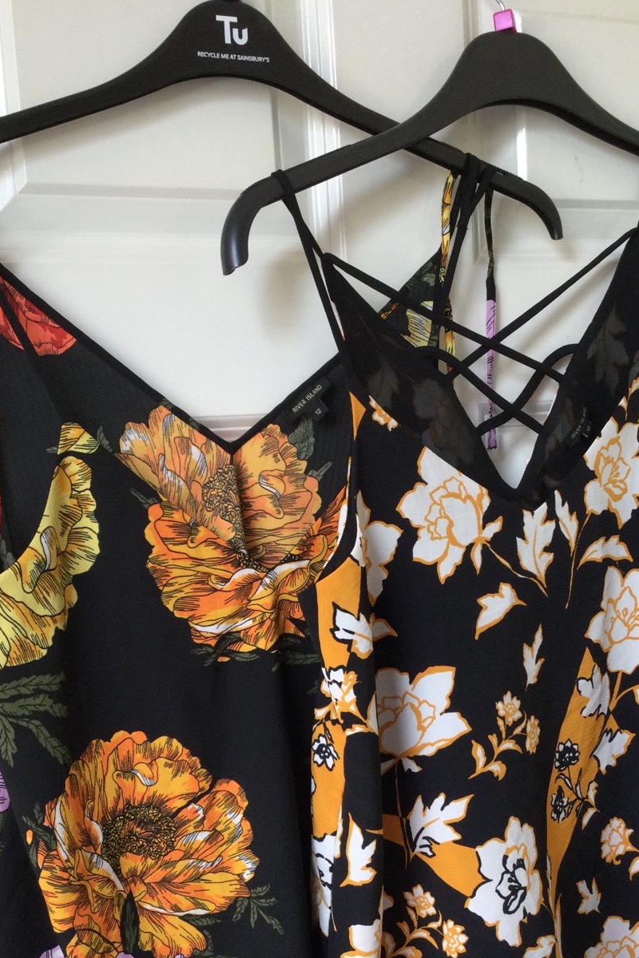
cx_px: 336
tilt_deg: -6.7
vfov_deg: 45.0
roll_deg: +1.8
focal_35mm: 43
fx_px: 1145
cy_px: 610
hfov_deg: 31.2
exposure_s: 1/33
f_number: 2.4
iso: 40
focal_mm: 3.3
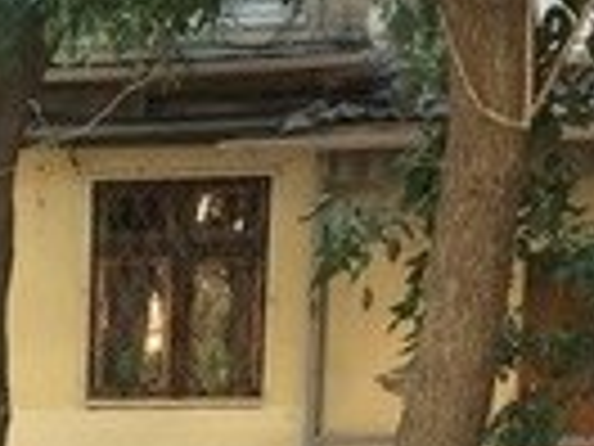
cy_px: 944
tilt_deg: -10.5
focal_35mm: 145
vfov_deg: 9.4
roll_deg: -0.9
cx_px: -198
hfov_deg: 13.1
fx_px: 2488
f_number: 2.2
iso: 40
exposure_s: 1/50
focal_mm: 4.15
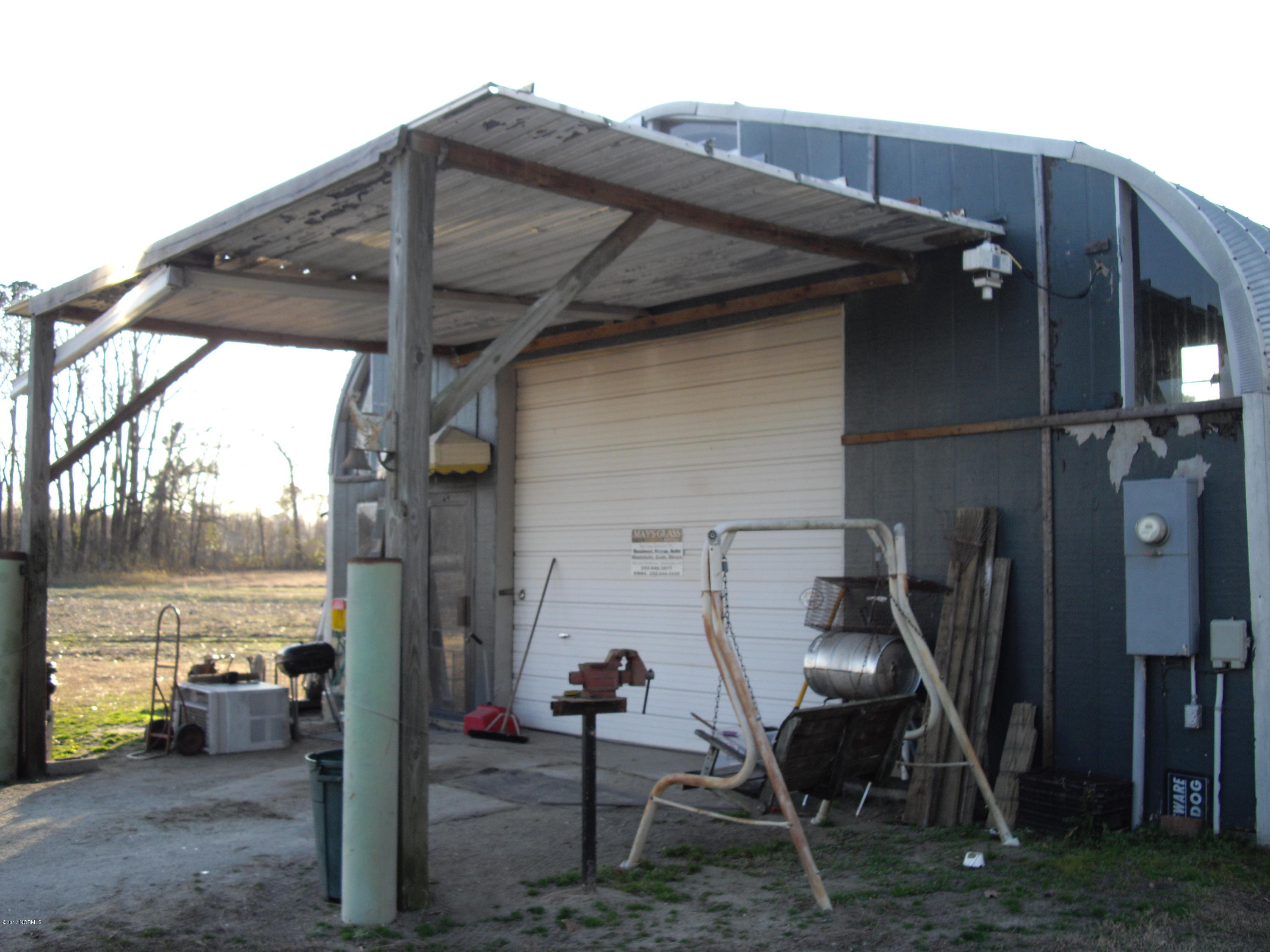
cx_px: 635
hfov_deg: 49.0
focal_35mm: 38
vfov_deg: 37.7
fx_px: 1394
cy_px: 476
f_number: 2.8
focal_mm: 7.9
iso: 100
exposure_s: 1/200
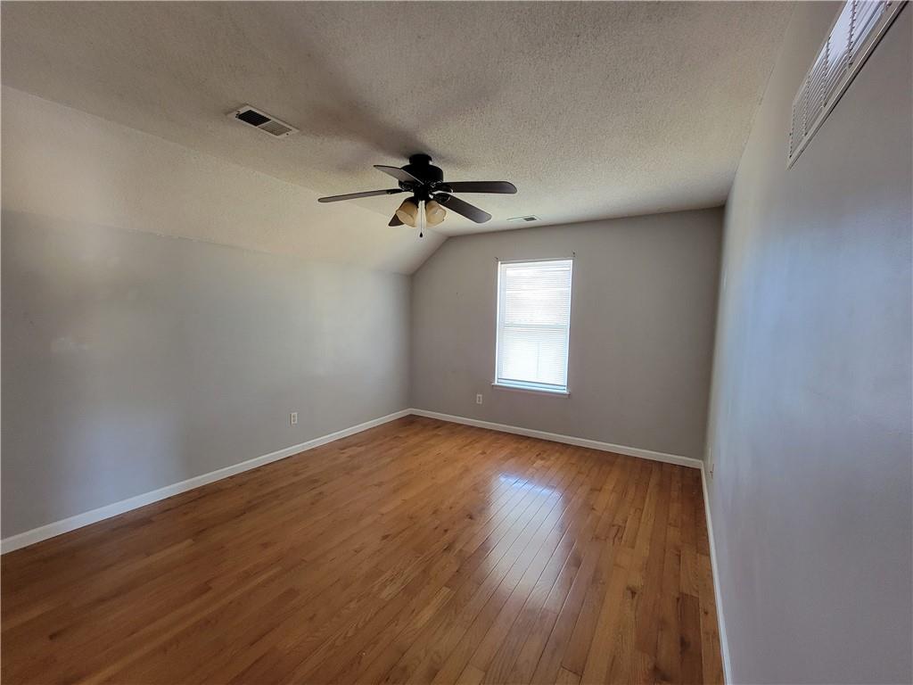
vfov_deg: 89.9
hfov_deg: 106.2
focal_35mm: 13
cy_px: 342
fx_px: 343
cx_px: 456
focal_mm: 2.2
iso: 320
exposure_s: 1/40
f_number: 2.2
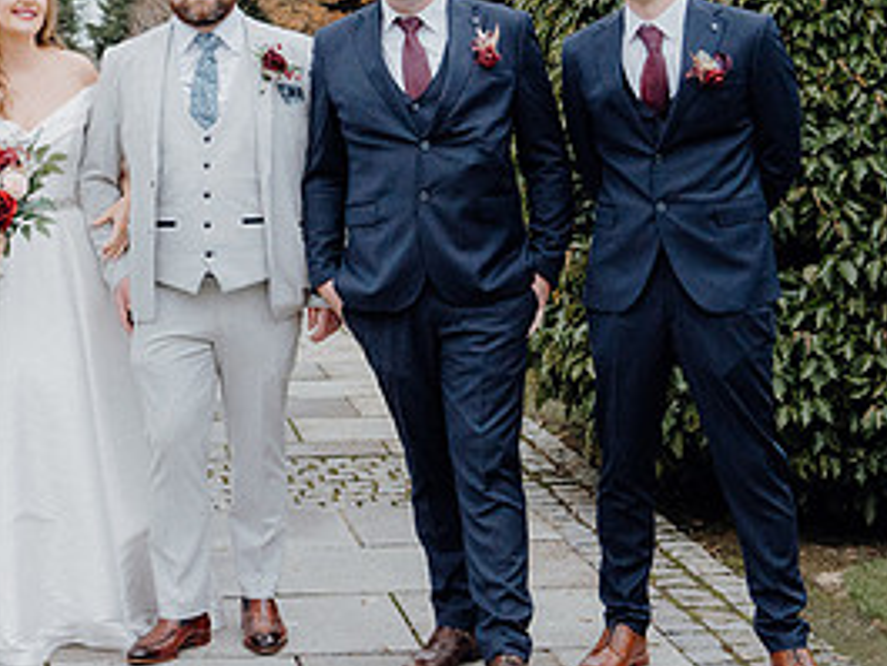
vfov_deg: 17.9
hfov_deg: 23.1
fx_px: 2102
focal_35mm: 82
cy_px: 202
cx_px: 47
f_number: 5
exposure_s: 1/200
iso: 4000
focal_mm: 39
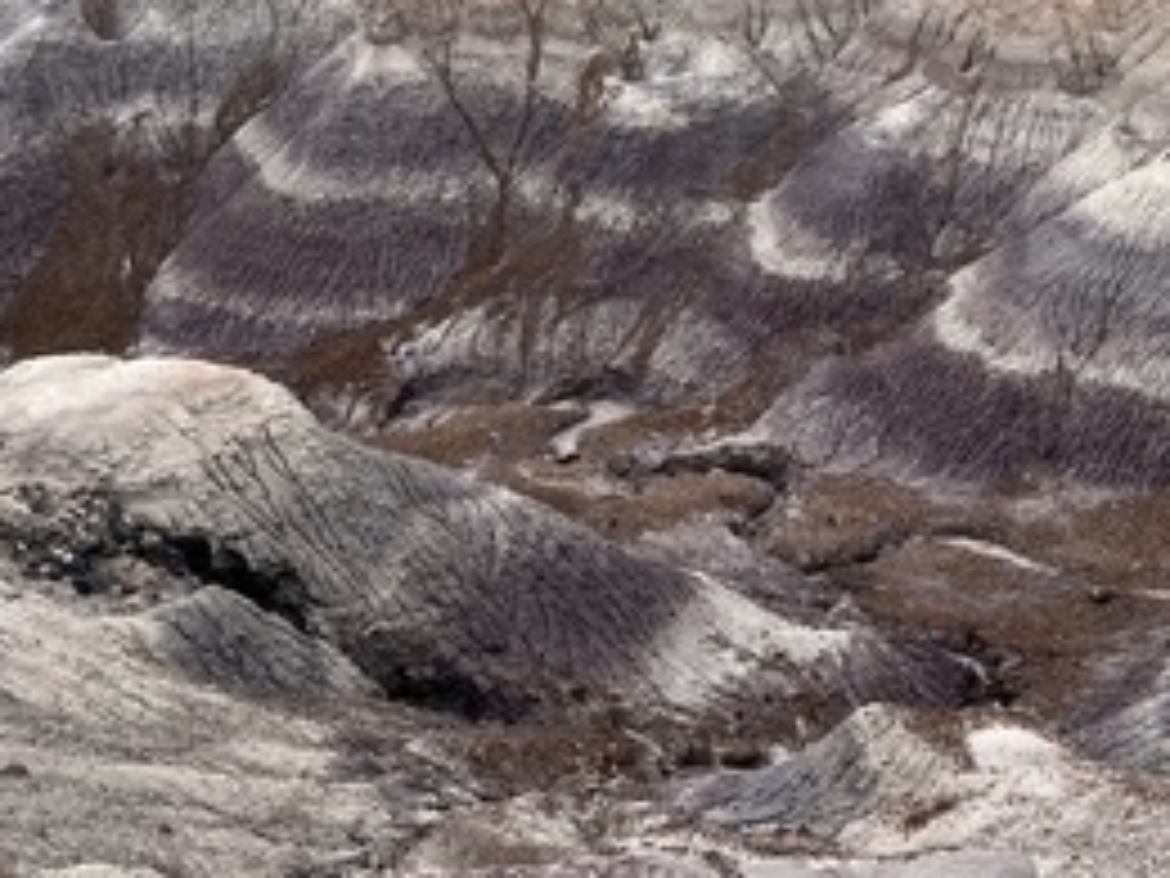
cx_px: 670
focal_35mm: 56
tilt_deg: -19.6
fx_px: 1893
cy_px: 243
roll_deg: -1.1
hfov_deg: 34.3
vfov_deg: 25.8
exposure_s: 1/1266
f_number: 1.5
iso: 50
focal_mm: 5.7
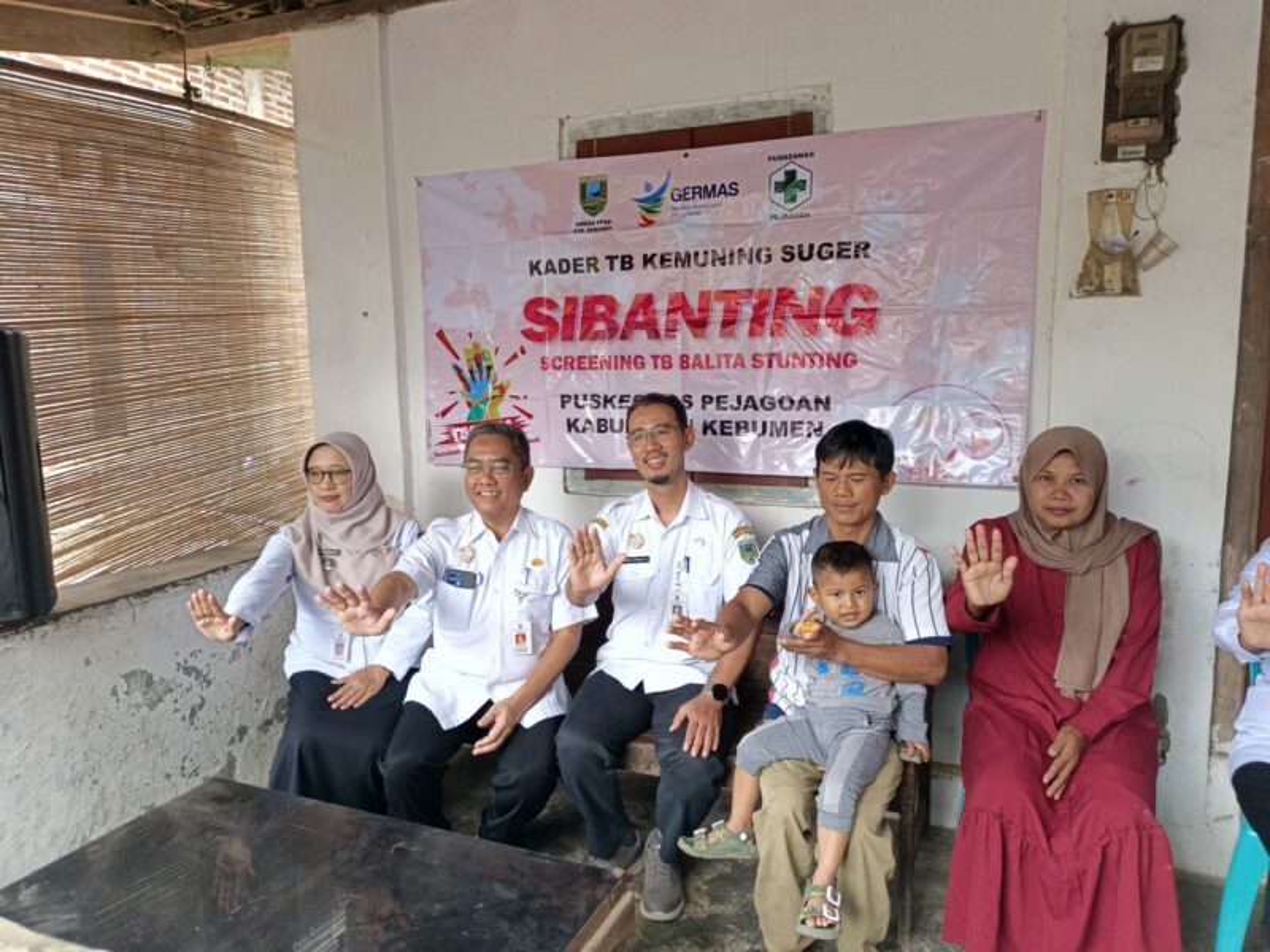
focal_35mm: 23
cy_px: 476
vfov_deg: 58.9
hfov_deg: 73.9
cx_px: 635
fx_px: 844
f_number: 1.8
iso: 275
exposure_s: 1/120
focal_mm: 5.56
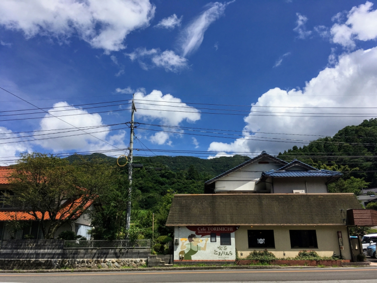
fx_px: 316
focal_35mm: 29
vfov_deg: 48.2
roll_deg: +0.1
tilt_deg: +17.9
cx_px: 188
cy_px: 142
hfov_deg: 61.7
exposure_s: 1/3663
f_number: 2.2
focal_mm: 4.15
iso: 25
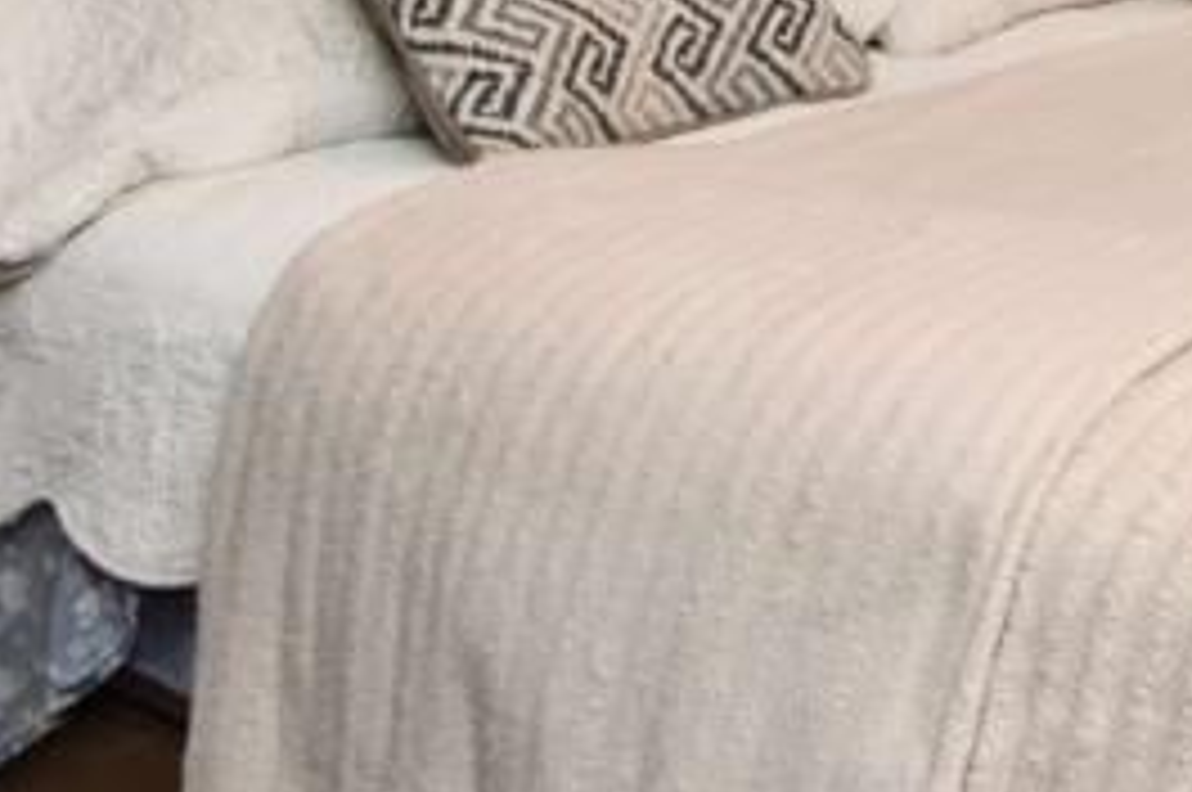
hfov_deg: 24.2
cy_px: -680
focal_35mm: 68
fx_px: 2249
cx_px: 1723
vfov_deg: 16.4
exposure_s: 1/60
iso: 450
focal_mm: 10
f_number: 4
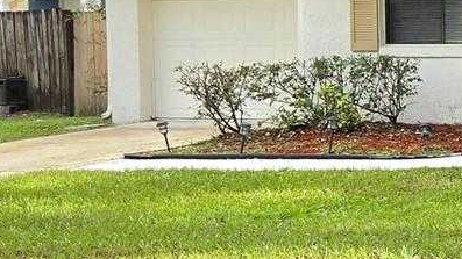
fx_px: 1237
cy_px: 133
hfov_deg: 18.9
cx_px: 664
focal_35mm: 101
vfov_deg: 12.0
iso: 80
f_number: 1.8
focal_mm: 5.4
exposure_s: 1/2500
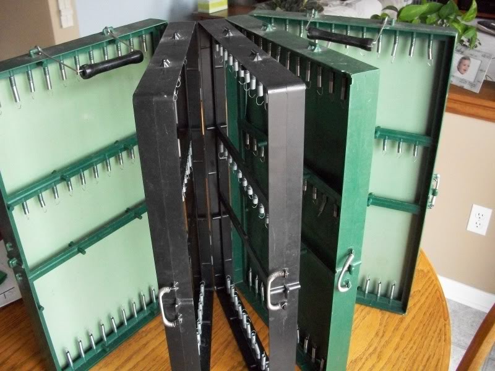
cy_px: 186
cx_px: 248
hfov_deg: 52.6
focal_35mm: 35
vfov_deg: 40.7
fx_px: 500
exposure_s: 1/125
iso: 728
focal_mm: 6.3
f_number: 3.1
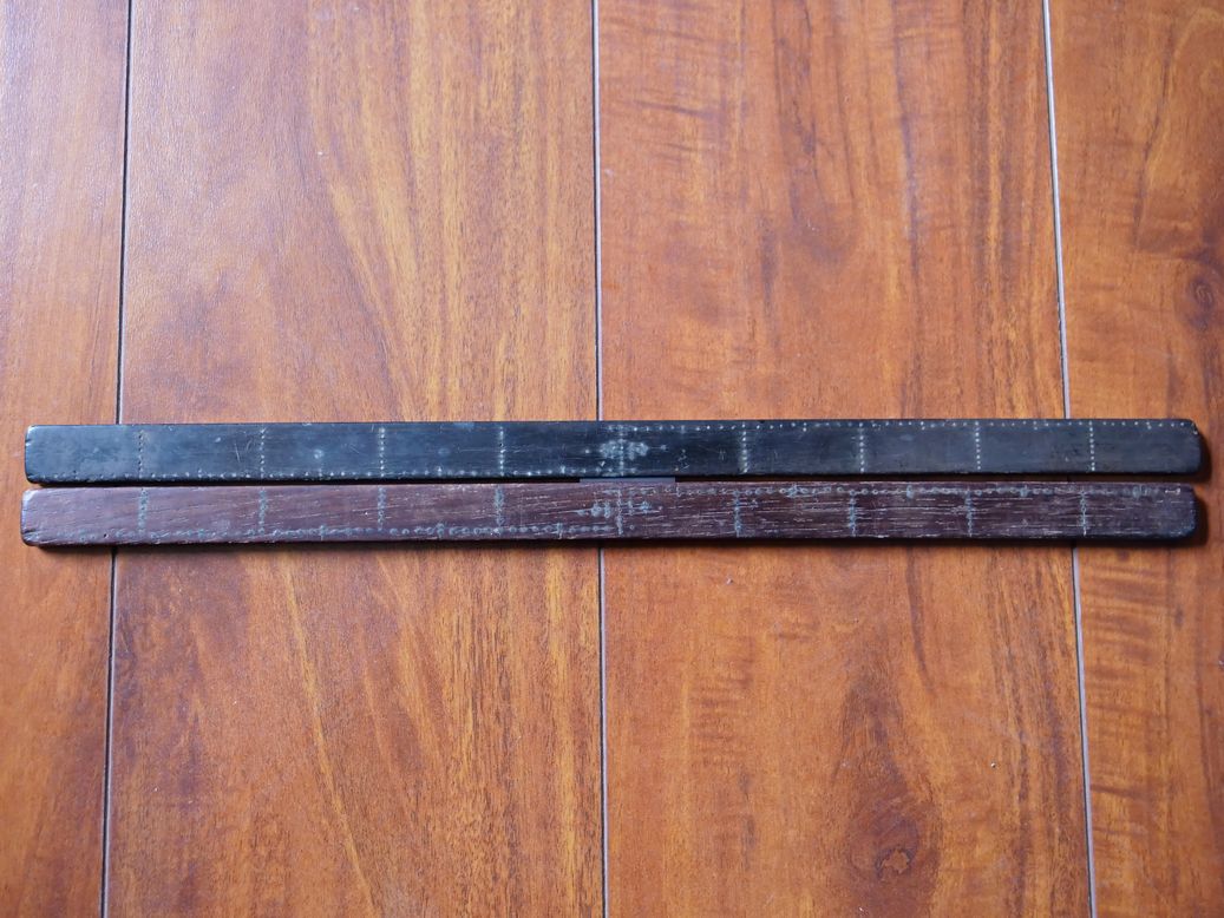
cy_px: 459
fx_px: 1202
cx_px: 612
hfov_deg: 54.0
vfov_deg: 41.8
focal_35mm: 34
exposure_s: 1/100
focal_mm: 17
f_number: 4
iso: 1250
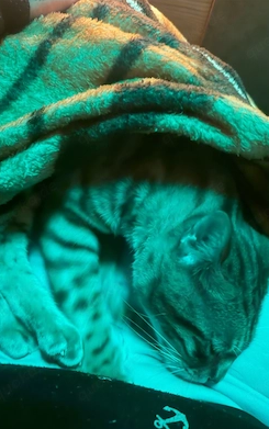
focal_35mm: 26
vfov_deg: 70.4
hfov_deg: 47.7
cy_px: 217
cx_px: 133
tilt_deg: -75.4
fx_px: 304
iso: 1250
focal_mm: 6.76
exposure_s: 1/9
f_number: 1.78
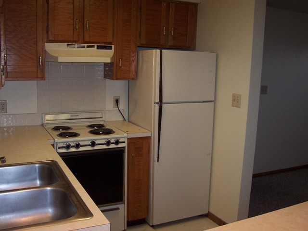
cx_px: 154
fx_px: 329
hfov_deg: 50.1
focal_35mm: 37
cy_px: 116
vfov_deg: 38.7
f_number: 2.8
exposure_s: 1/60
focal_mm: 5.6
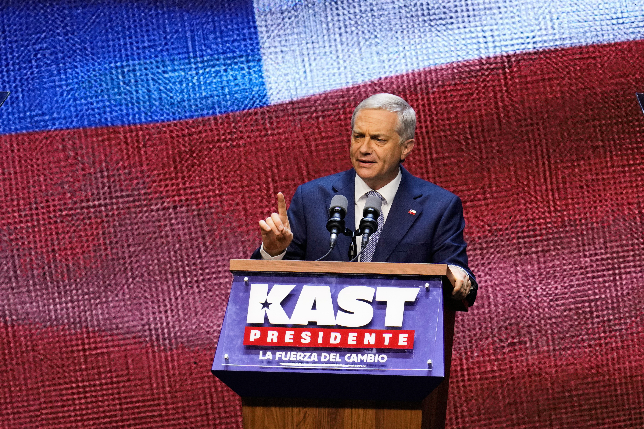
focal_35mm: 600
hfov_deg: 3.4
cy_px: 214
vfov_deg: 2.3
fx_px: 10732
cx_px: 322
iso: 1600
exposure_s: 1/160
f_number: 7.1
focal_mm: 400
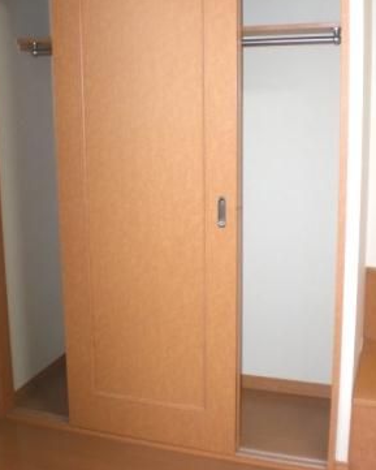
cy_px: 200
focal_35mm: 46
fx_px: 640
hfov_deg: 32.7
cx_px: 163
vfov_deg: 40.2
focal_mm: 6.3
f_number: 3.1
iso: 200
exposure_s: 1/60
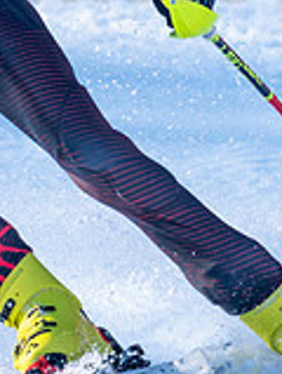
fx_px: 24612
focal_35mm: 2275
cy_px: 36
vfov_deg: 0.9
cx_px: -176
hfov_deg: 0.7
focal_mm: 560
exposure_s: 1/2000
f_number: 8
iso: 1250
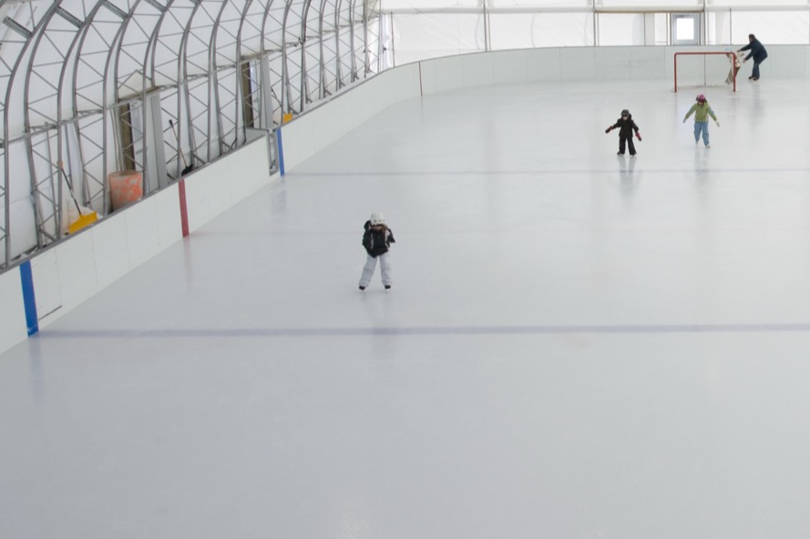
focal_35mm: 54
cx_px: 718
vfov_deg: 24.7
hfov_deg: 34.9
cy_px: 131
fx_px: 1214
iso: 200
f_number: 9
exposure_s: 1/80
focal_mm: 20
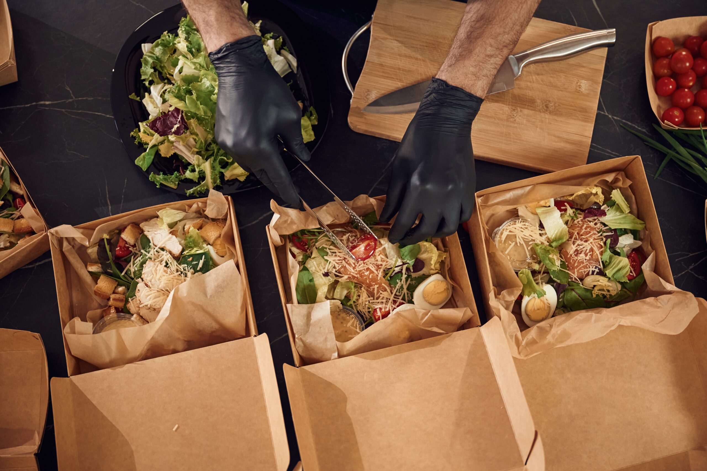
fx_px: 962
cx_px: 354
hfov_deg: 40.4
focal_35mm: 49
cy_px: 236
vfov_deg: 27.5
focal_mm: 49
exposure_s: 1/400
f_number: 3.2
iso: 1600
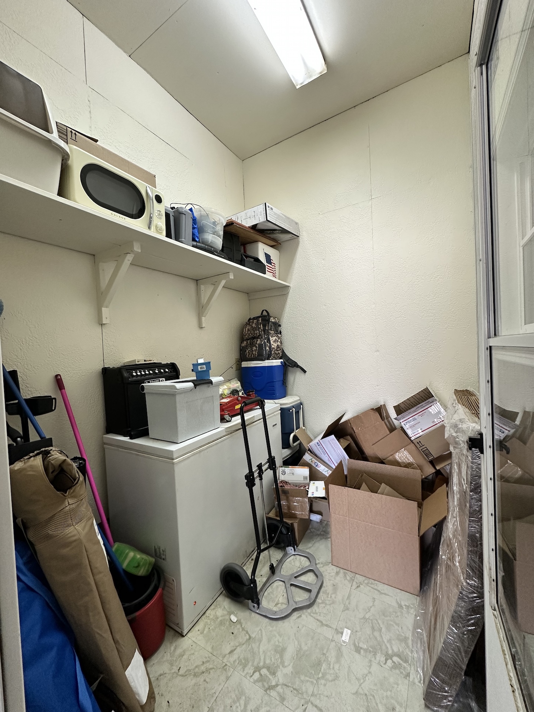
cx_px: 267
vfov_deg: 102.1
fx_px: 288
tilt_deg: -1.1
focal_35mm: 14
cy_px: 356
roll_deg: +2.3
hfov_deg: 85.7
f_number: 2.2
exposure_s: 1/60
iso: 160
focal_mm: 2.22
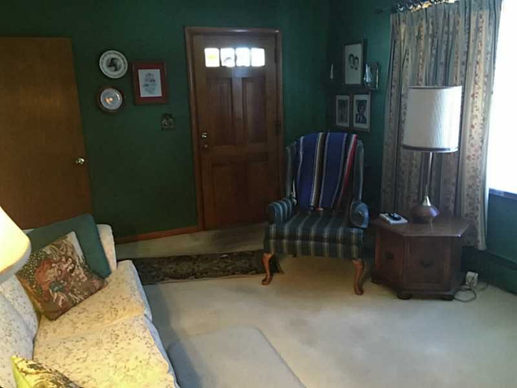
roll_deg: +0.3
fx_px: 433
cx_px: 258
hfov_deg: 61.7
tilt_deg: -10.1
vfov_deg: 48.2
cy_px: 194
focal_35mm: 29
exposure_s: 1/15
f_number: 2.2
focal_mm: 4.15
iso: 250
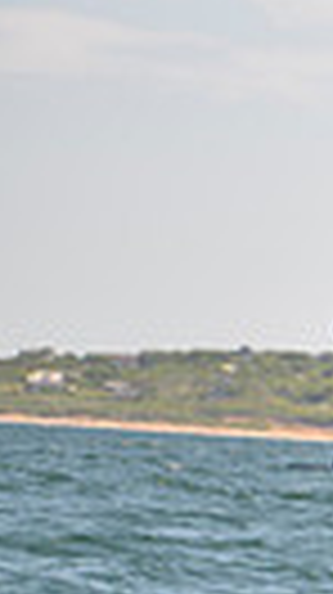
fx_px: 6216
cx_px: 1282
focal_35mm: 395
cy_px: 398
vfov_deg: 5.5
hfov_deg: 3.0
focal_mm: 86
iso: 400
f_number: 4
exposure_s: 1/800
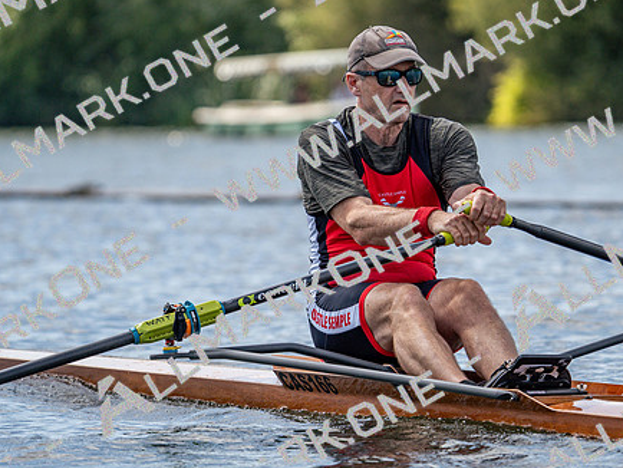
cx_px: 389
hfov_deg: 4.8
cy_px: 216
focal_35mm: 416
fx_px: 7491
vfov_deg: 3.6
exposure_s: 1/2000
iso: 400
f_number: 6.3
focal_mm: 324
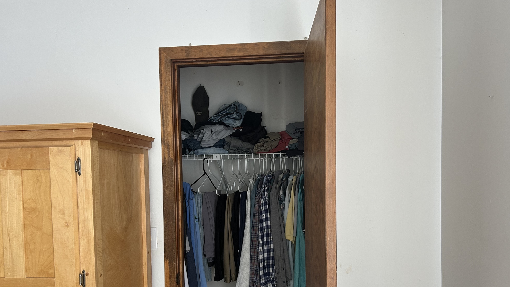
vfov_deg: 39.7
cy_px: 190
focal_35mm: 29
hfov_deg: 66.1
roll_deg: +1.2
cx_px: 255
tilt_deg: -0.8
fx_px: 392
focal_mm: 5.7
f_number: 1.5
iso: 160
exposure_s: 1/60
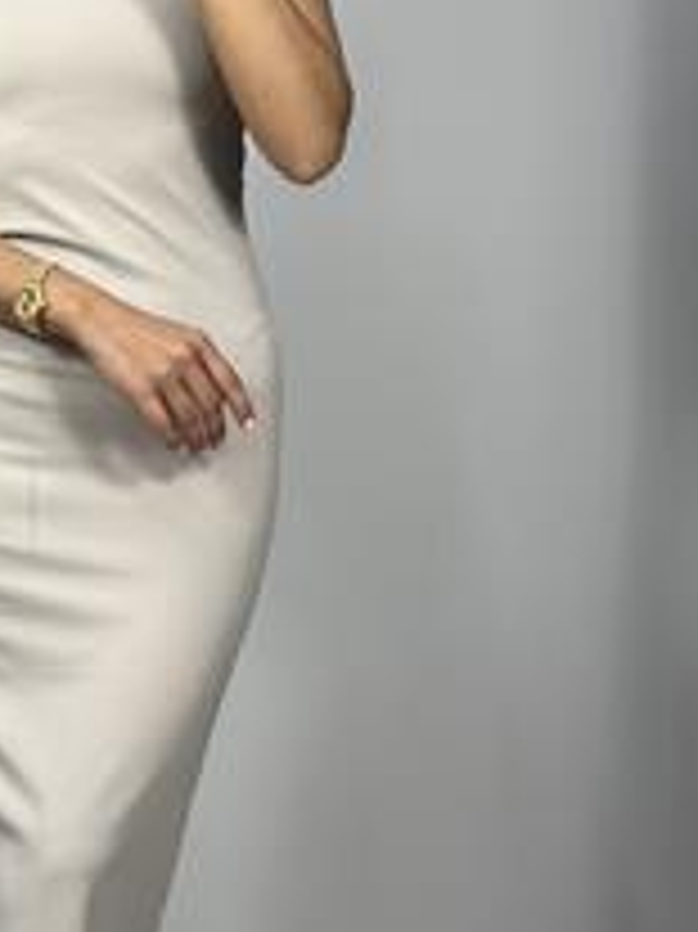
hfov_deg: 15.3
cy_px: 371
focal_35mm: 96
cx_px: 144
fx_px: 2584
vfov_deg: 20.4
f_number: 1.78
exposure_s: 1/100
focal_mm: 6.86
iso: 80
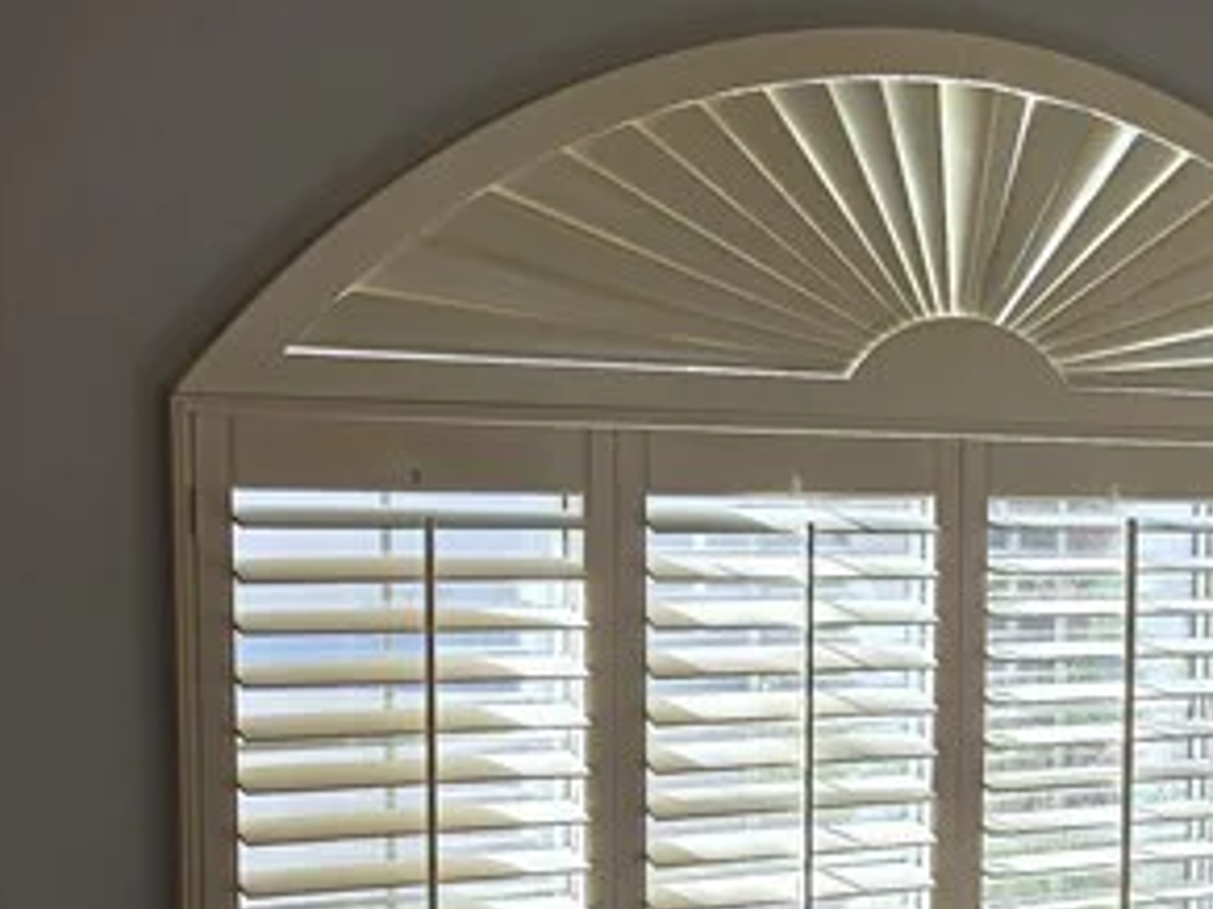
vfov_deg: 18.0
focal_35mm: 81
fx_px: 2837
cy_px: 784
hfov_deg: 21.7
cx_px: 1588
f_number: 1.7
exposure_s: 1/120
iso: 16
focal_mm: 6.3
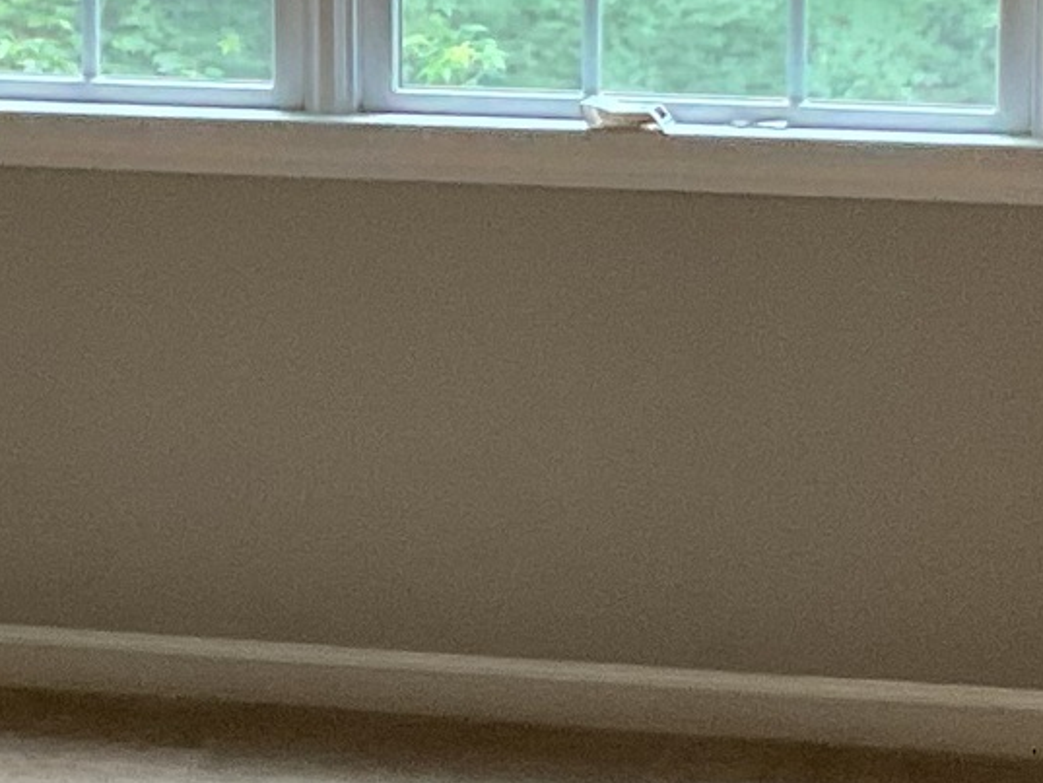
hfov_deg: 11.9
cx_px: 367
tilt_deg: -13.5
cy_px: 418
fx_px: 5003
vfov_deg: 8.9
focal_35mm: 166
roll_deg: -1.0
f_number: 1.8
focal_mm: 3
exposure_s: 1/60
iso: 250
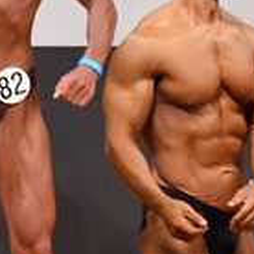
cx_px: 400
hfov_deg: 1.8
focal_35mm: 965
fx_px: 8011
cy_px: 225
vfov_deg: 1.8
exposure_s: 1/400
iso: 9000
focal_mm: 135
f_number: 5.6
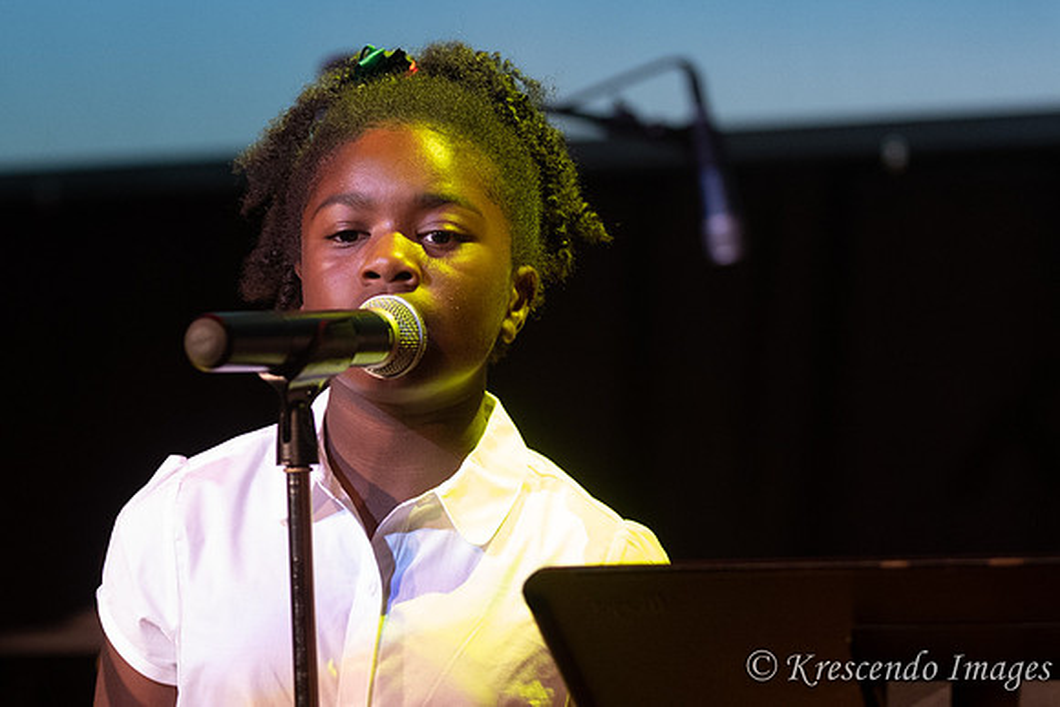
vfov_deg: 7.6
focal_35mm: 180
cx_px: 445
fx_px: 5313
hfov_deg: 11.4
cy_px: 335
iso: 3200
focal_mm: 98
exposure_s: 1/200
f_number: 2.8
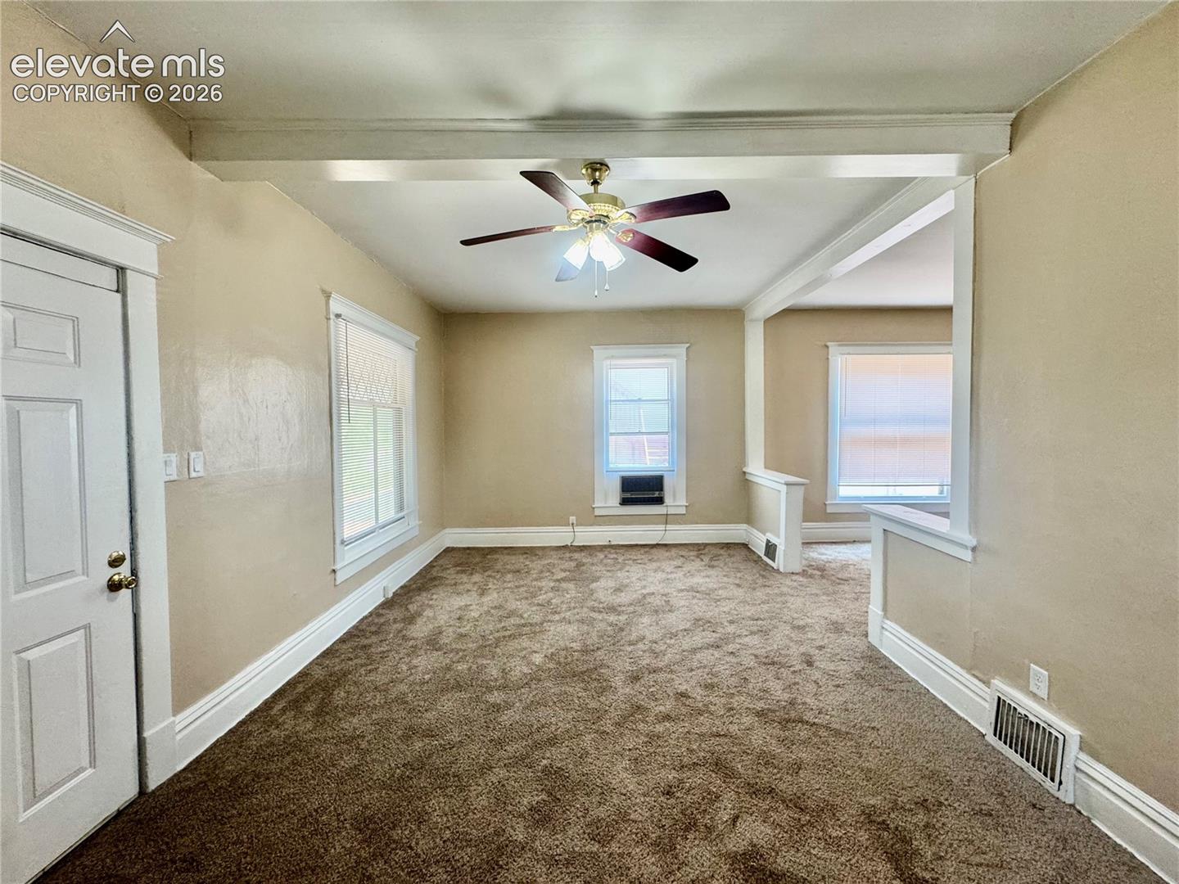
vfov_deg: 85.7
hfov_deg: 102.1
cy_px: 442
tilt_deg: +0.8
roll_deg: +1.2
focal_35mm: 14
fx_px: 477
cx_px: 590
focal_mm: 2.22
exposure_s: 1/120
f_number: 2.2
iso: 200
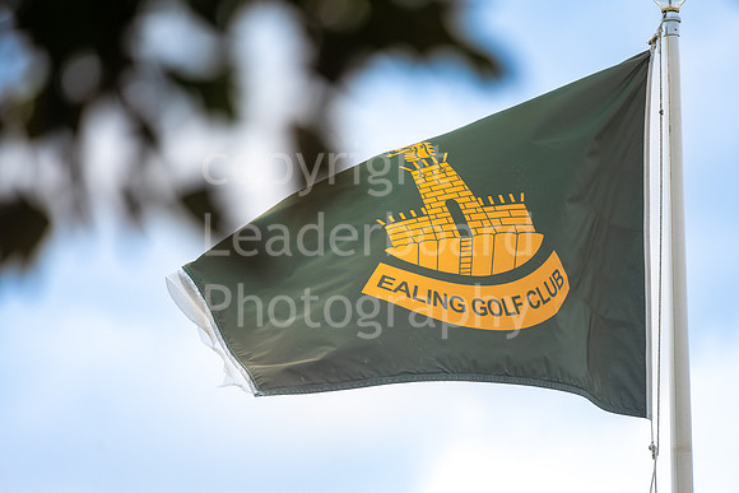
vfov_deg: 4.1
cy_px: 263
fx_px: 6828
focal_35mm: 333
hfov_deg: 6.2
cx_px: 402
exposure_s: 1/1000
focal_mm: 300
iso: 400
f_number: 4
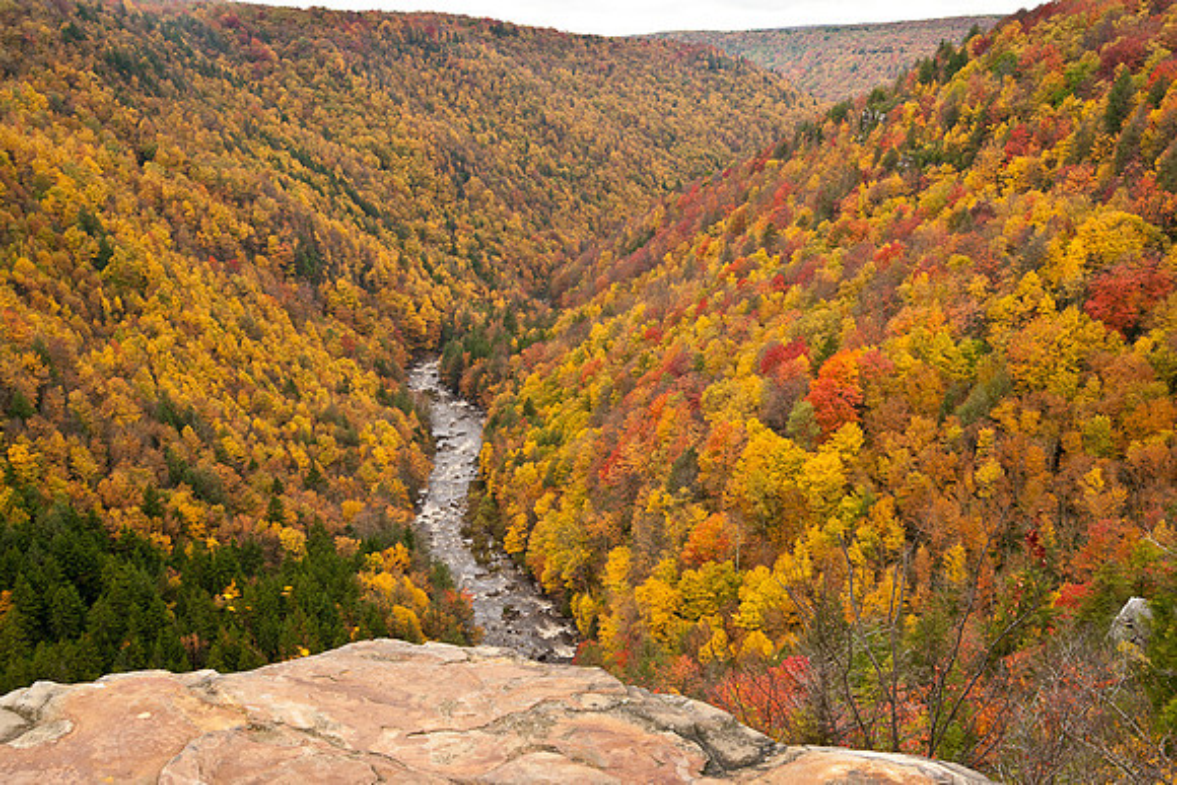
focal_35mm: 40
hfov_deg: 48.4
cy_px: 392
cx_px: 588
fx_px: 1308
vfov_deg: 33.4
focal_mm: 40
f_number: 14
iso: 200
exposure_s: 1/20
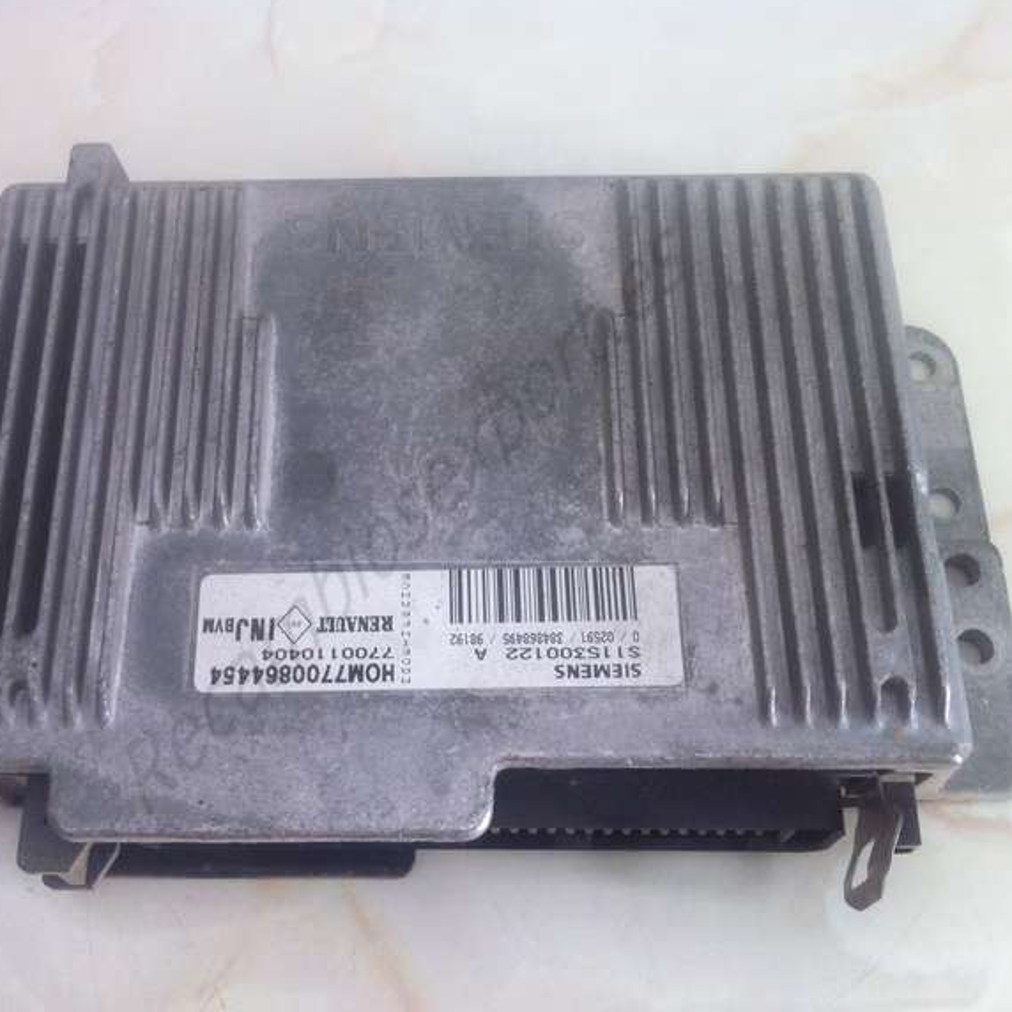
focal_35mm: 42
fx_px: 1389
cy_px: 507
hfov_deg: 39.9
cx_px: 421
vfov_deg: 40.0
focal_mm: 3.85
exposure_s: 1/40
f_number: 2.8
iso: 80
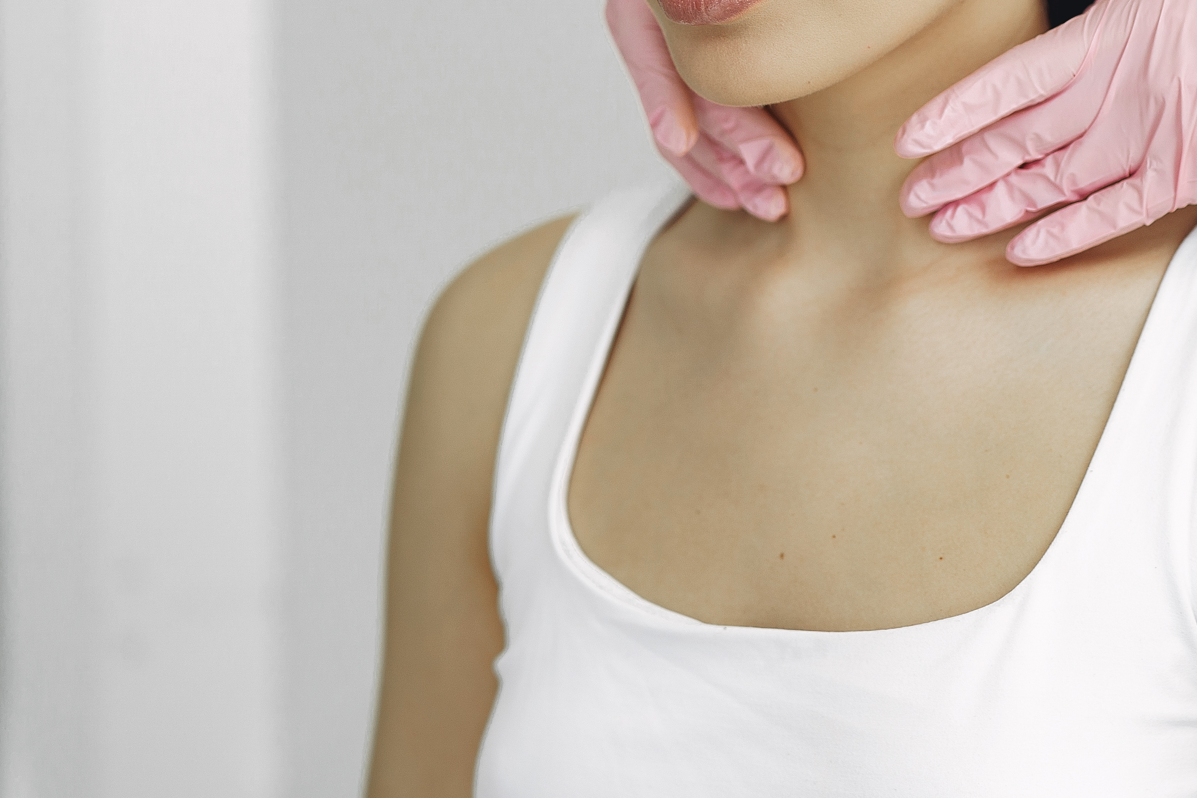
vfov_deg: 8.3
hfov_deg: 12.4
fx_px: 5452
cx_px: 1057
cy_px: 49
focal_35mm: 164
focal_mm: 85
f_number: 2.2
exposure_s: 1/250
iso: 160
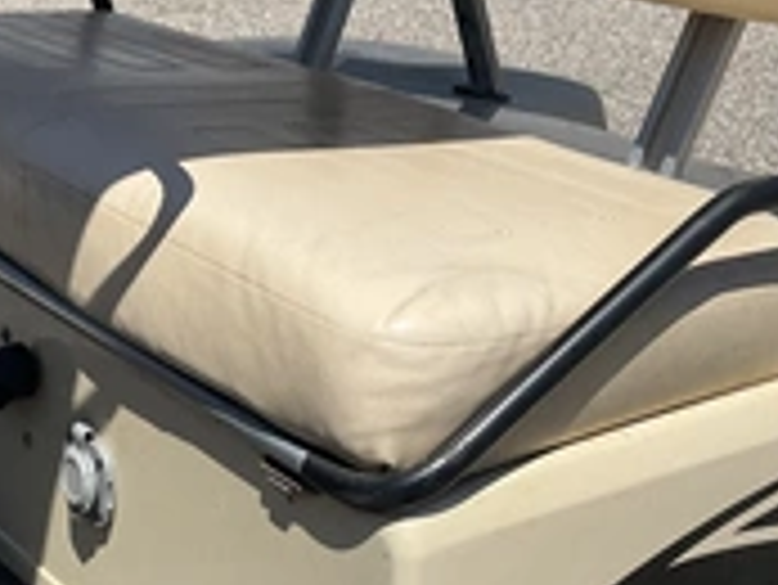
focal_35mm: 67
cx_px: 265
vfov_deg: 21.5
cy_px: 518
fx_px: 1507
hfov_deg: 28.8
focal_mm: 3
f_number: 1.8
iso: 25
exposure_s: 1/2801
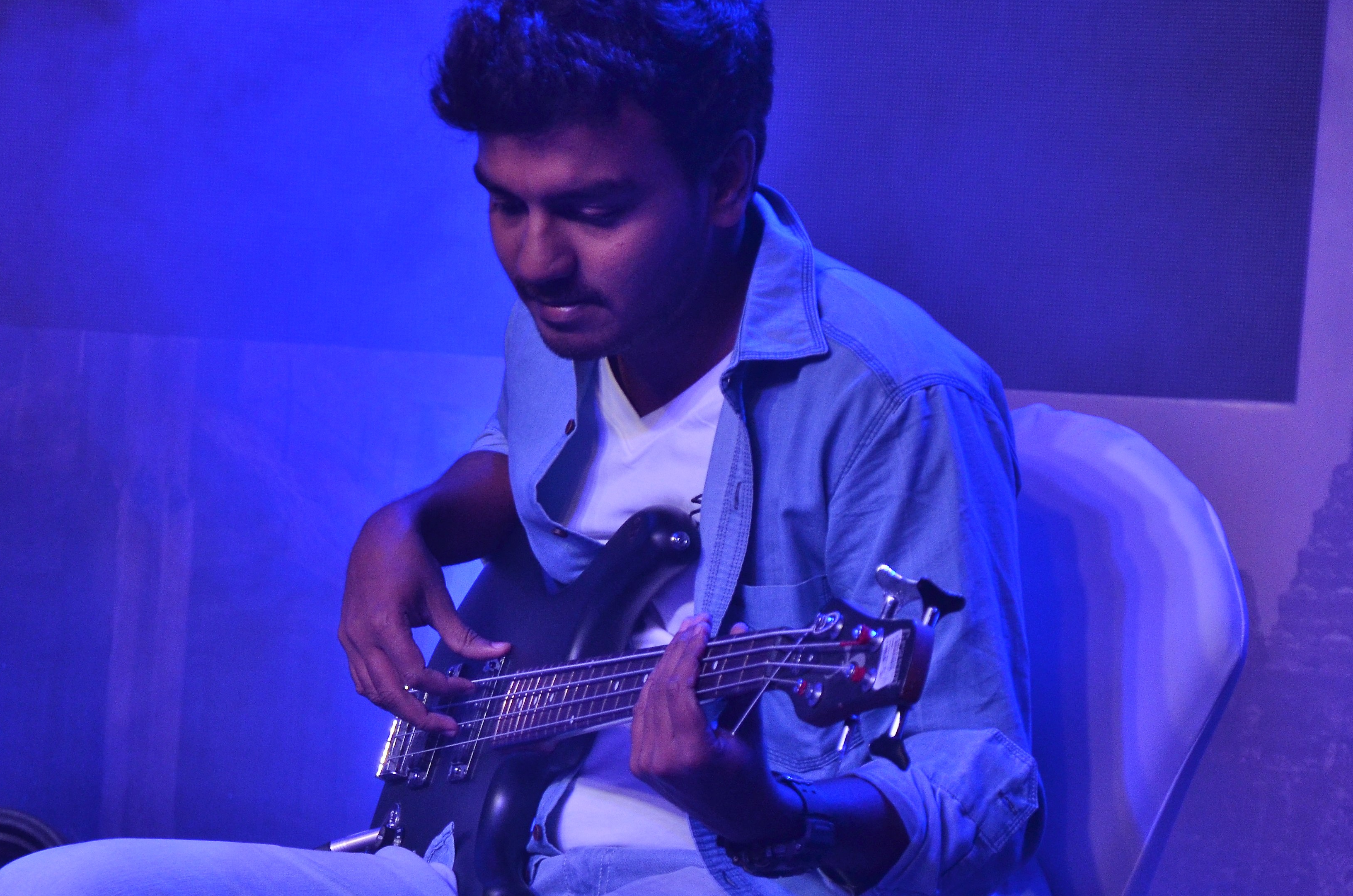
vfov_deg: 5.8
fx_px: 8916
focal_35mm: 238
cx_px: 591
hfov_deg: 8.7
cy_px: 562
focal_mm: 105
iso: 800
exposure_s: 1/125
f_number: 5.6
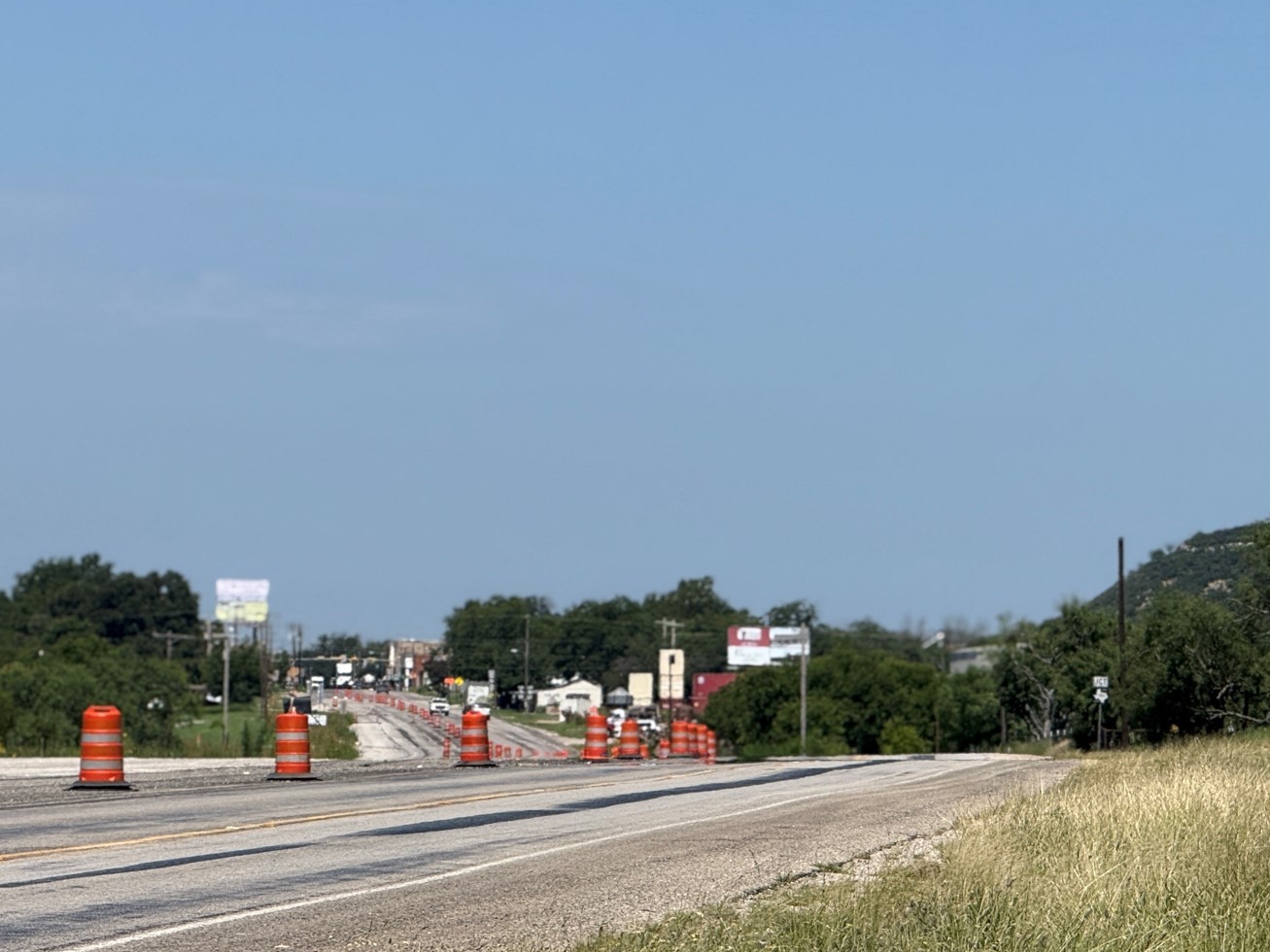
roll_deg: -2.3
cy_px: 629
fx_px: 6897
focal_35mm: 188
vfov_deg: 7.9
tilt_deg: +2.5
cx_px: 606
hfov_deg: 10.5
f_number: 2.8
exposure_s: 1/2439
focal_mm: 15.66
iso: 50
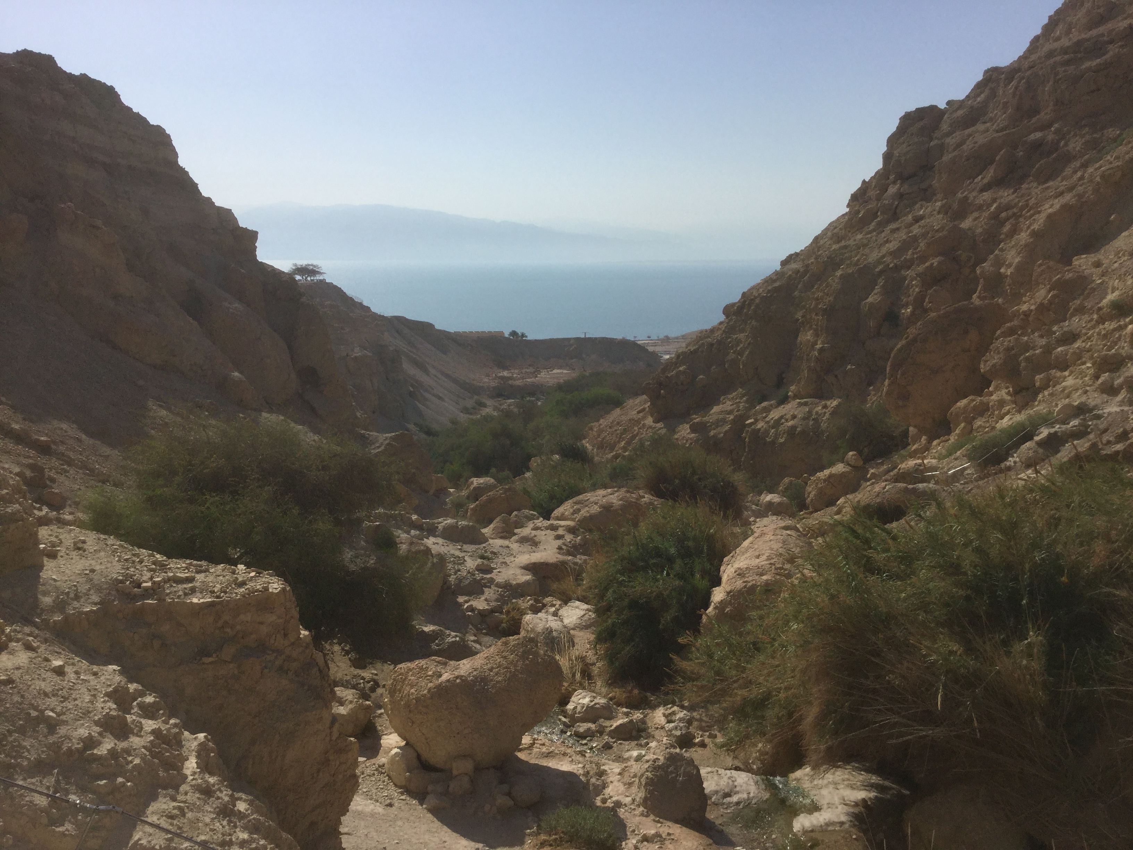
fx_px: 1015
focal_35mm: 31
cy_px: 425
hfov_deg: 58.4
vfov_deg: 45.4
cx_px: 566
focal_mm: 3.3
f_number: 2.4
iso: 25
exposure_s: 1/3891
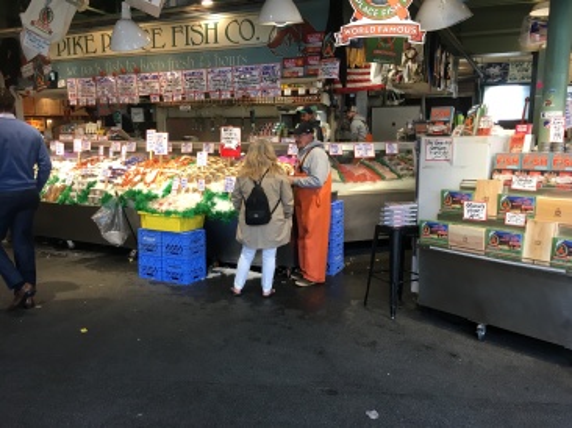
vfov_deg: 48.2
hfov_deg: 61.7
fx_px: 479
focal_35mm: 29
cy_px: 214
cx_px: 286
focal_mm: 4.15
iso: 32
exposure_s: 1/30
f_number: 2.2
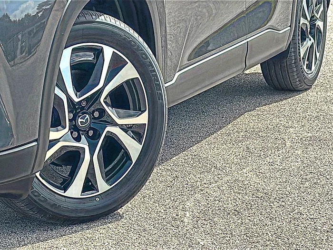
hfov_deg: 19.6
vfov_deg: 14.8
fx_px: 962
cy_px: 125
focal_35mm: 100
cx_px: 166
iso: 100
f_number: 1.78
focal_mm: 6.86
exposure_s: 1/5319
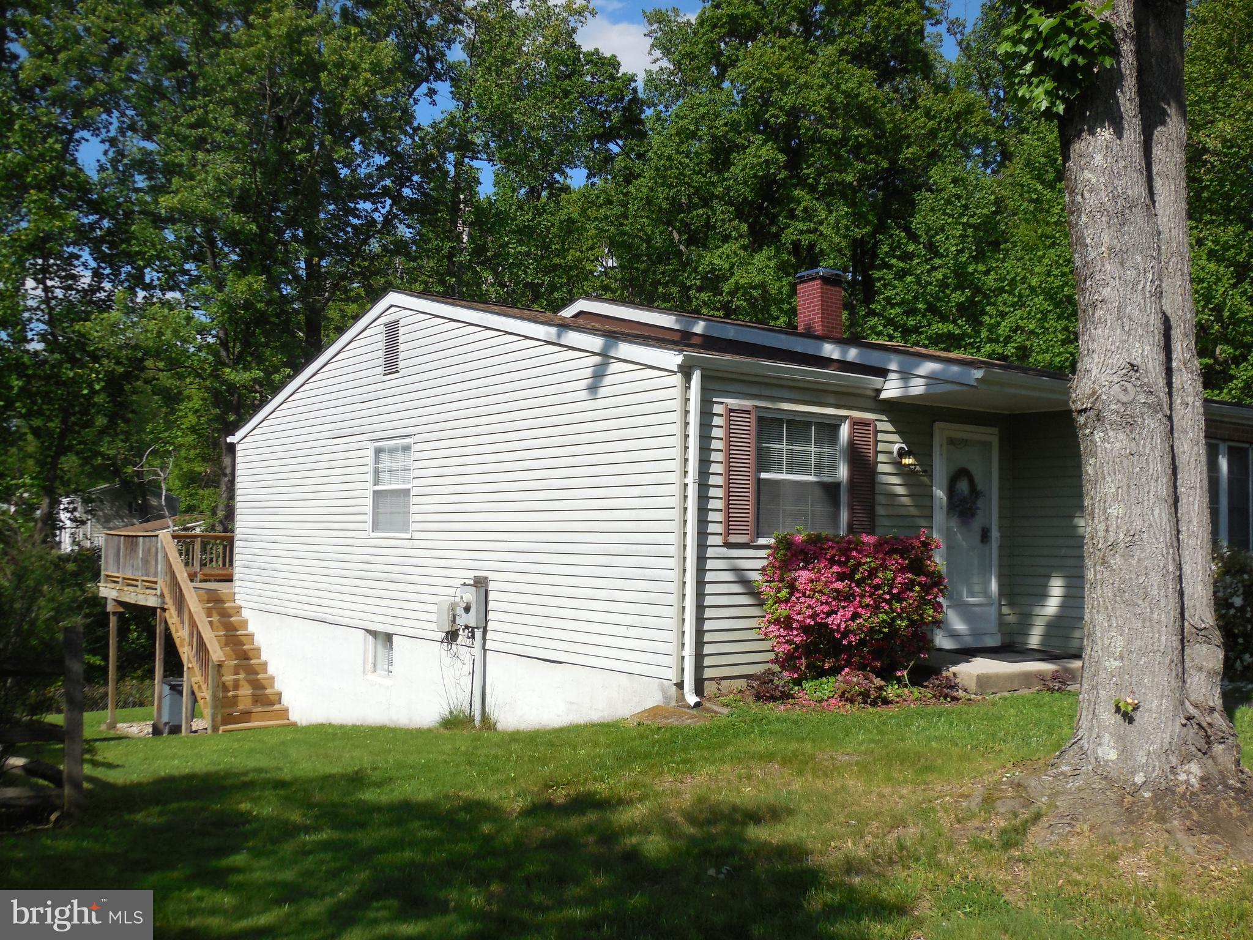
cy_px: 470
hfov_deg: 54.0
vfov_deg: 41.8
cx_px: 626
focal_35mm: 34
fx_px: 1231
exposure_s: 1/1600
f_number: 3.4
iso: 125
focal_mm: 6.1
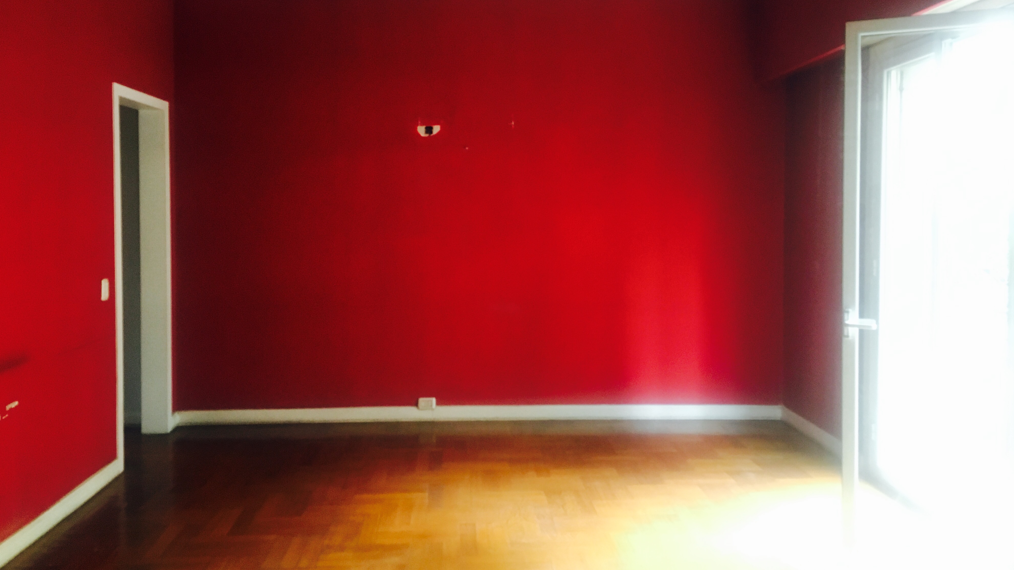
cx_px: 506
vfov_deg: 36.6
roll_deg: +0.0
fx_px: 860
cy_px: 238
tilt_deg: -1.1
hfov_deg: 61.0
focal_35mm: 32
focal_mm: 4.15
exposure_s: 1/33
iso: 160
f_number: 2.2
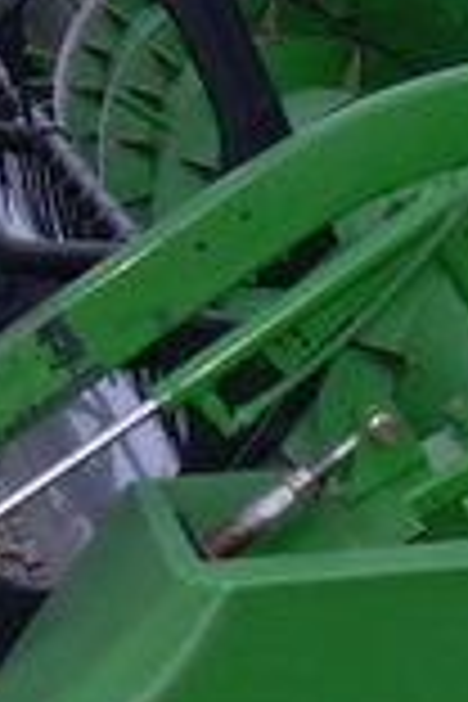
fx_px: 3120
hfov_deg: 8.6
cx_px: 252
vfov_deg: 12.8
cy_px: 459
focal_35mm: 160
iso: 77
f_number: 2.9
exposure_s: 1/60
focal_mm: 7.2
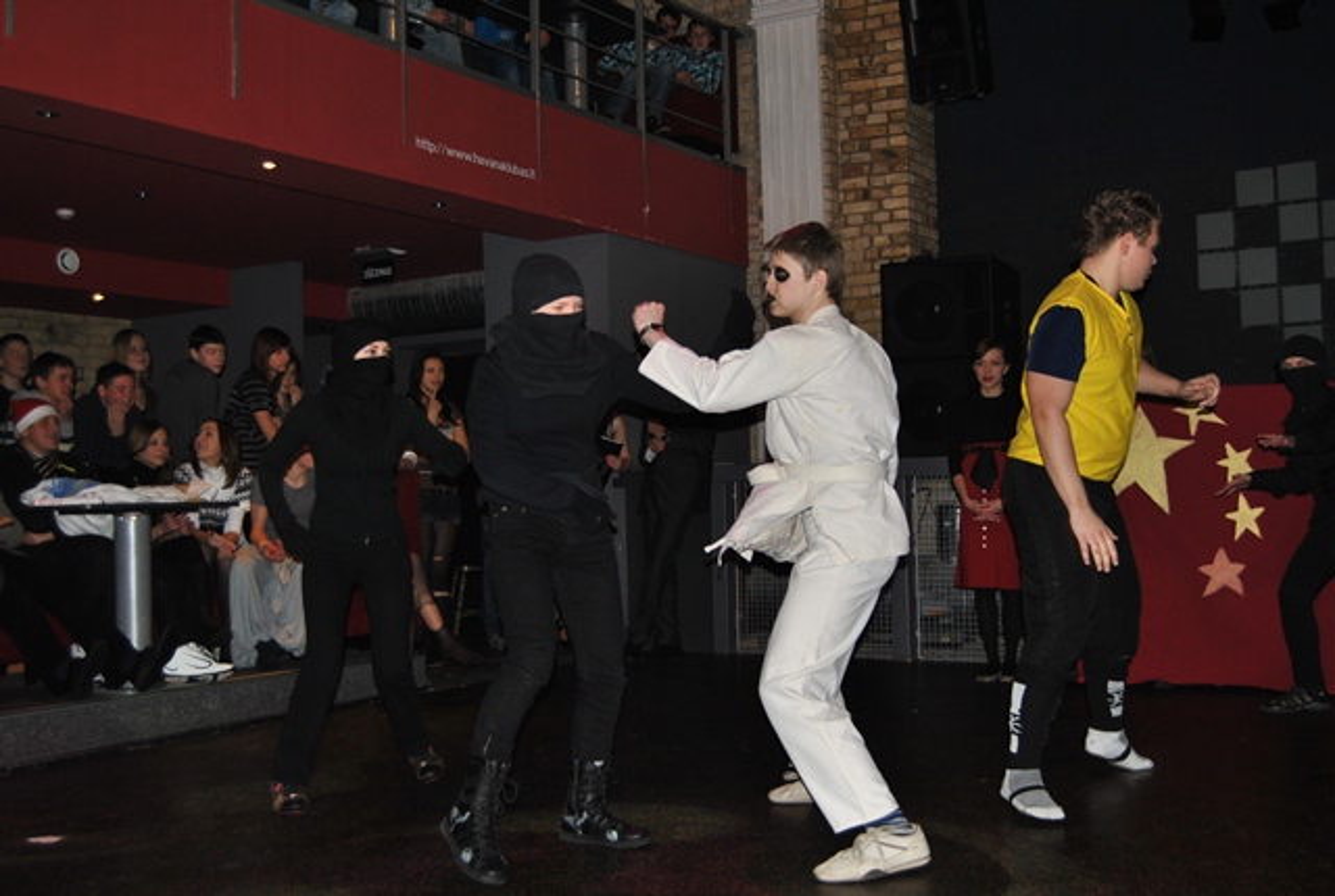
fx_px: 1450
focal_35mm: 39
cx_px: 668
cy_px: 448
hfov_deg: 49.4
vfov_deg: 34.4
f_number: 4
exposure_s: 1/60
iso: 200
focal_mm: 26
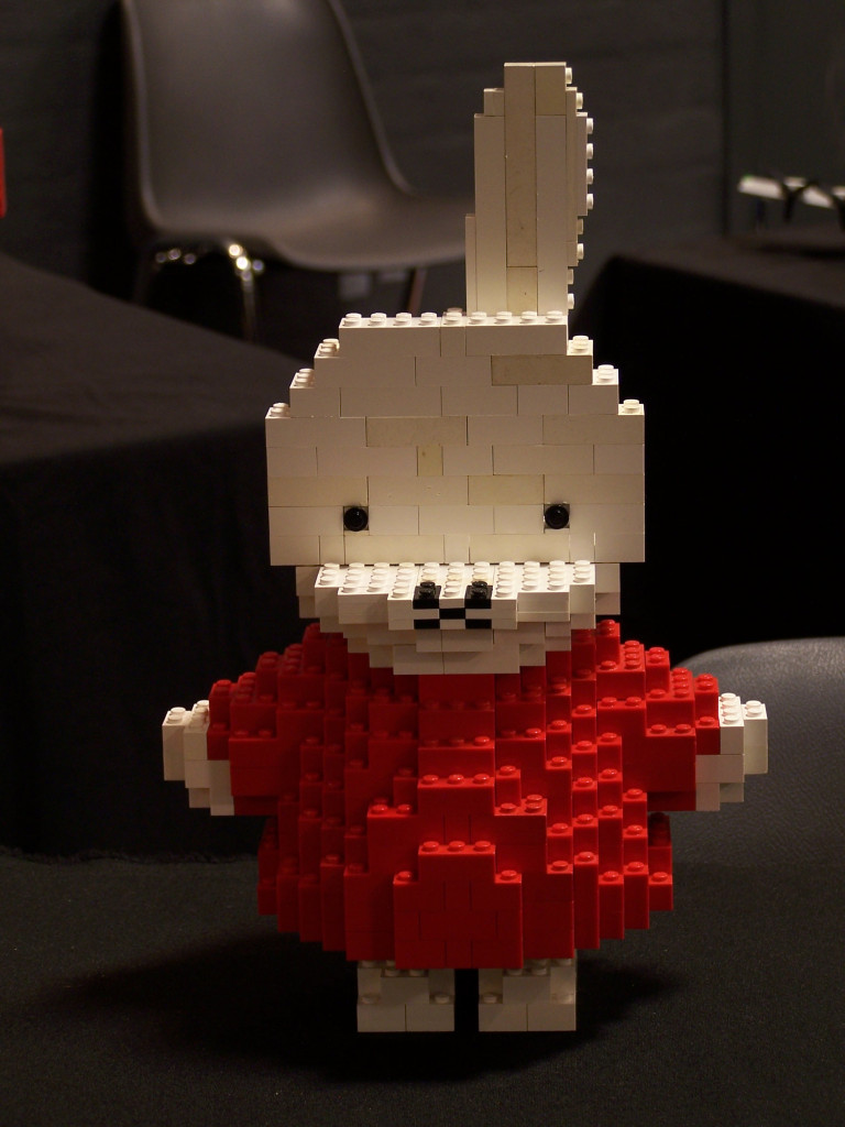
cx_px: 422
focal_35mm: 94
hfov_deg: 15.7
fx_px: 3059
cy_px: 564
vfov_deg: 20.9
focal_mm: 15.6
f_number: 3.2
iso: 80
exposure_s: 1/2
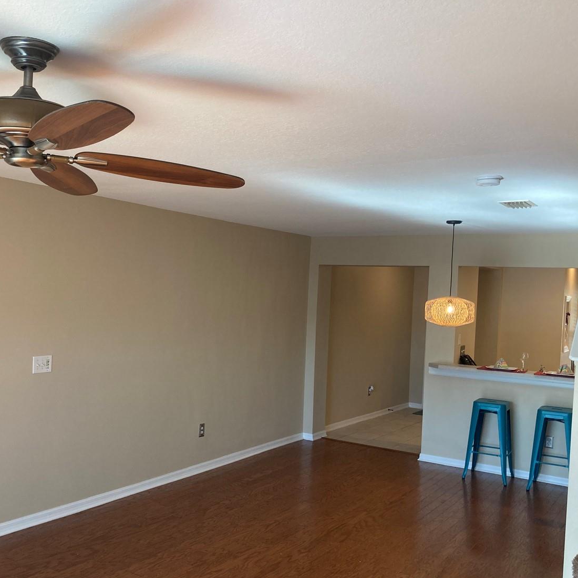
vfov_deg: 46.0
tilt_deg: -1.3
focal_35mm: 36
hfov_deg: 45.7
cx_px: 223
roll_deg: -2.6
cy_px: 311
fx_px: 680
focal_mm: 3.99
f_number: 1.8
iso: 50
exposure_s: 1/60
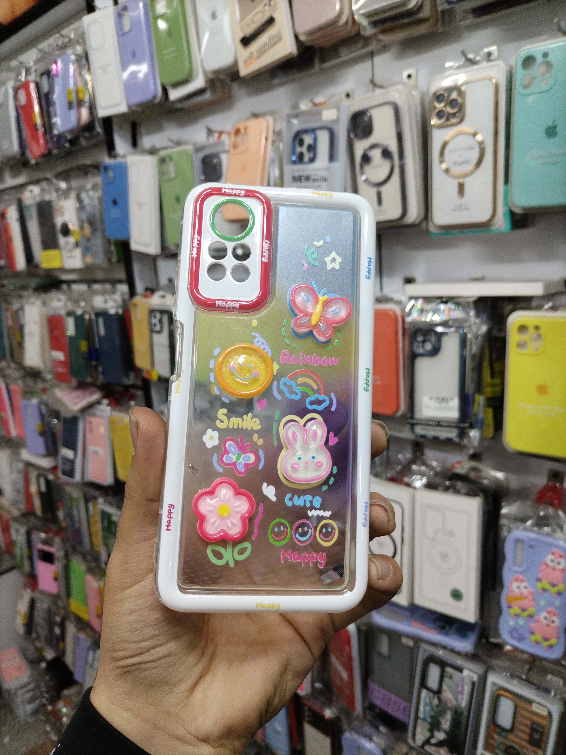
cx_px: 283
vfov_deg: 67.3
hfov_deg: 53.1
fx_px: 567
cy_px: 378
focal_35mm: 26
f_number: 1.8
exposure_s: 1/50
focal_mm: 4.7
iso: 160
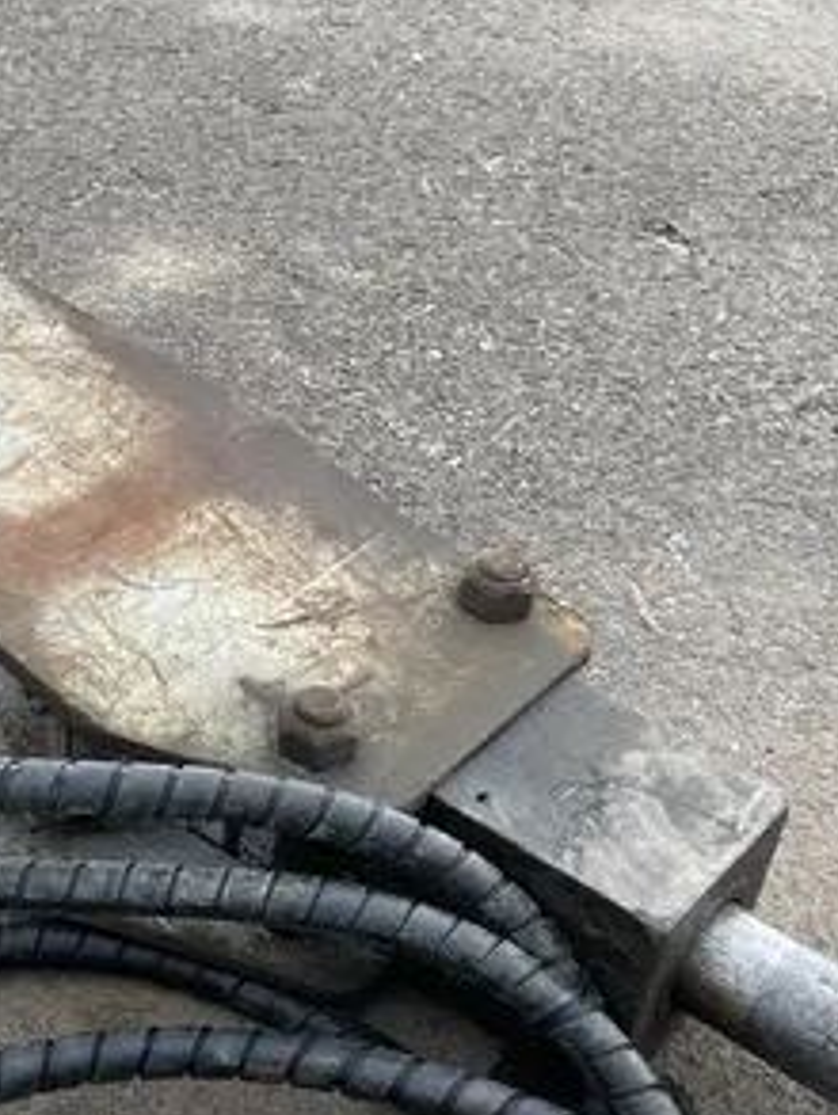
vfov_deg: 29.5
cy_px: 771
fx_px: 2097
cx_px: 286
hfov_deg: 22.5
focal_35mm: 65
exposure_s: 1/875
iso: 50
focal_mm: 4.2
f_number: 1.6
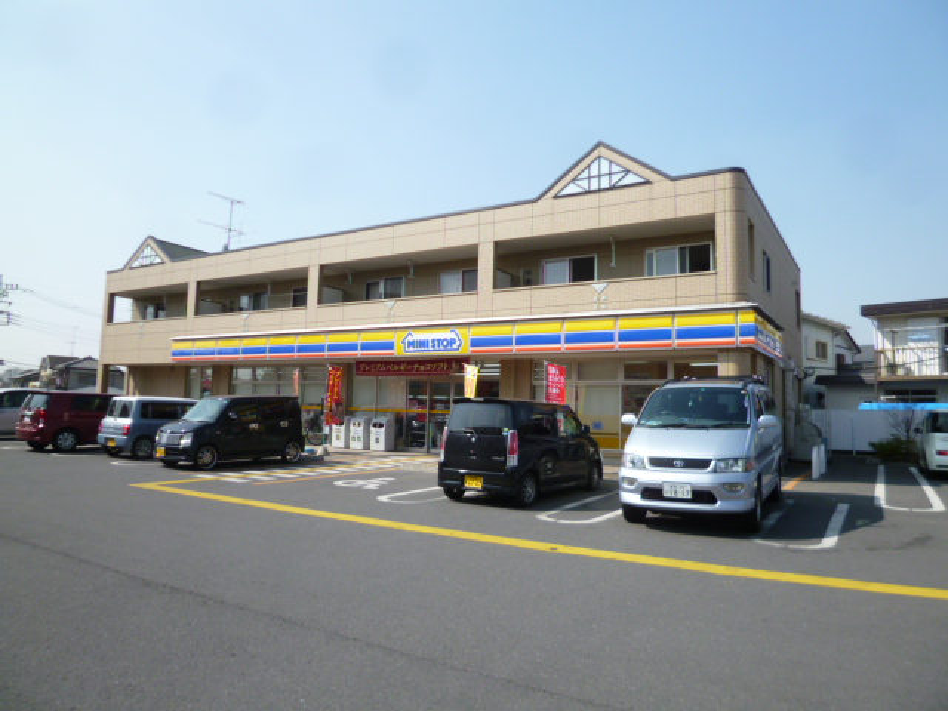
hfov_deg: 71.6
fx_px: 657
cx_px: 474
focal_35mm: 24
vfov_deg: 56.8
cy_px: 356
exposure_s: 1/1300
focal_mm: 4.3
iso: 100
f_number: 2.5
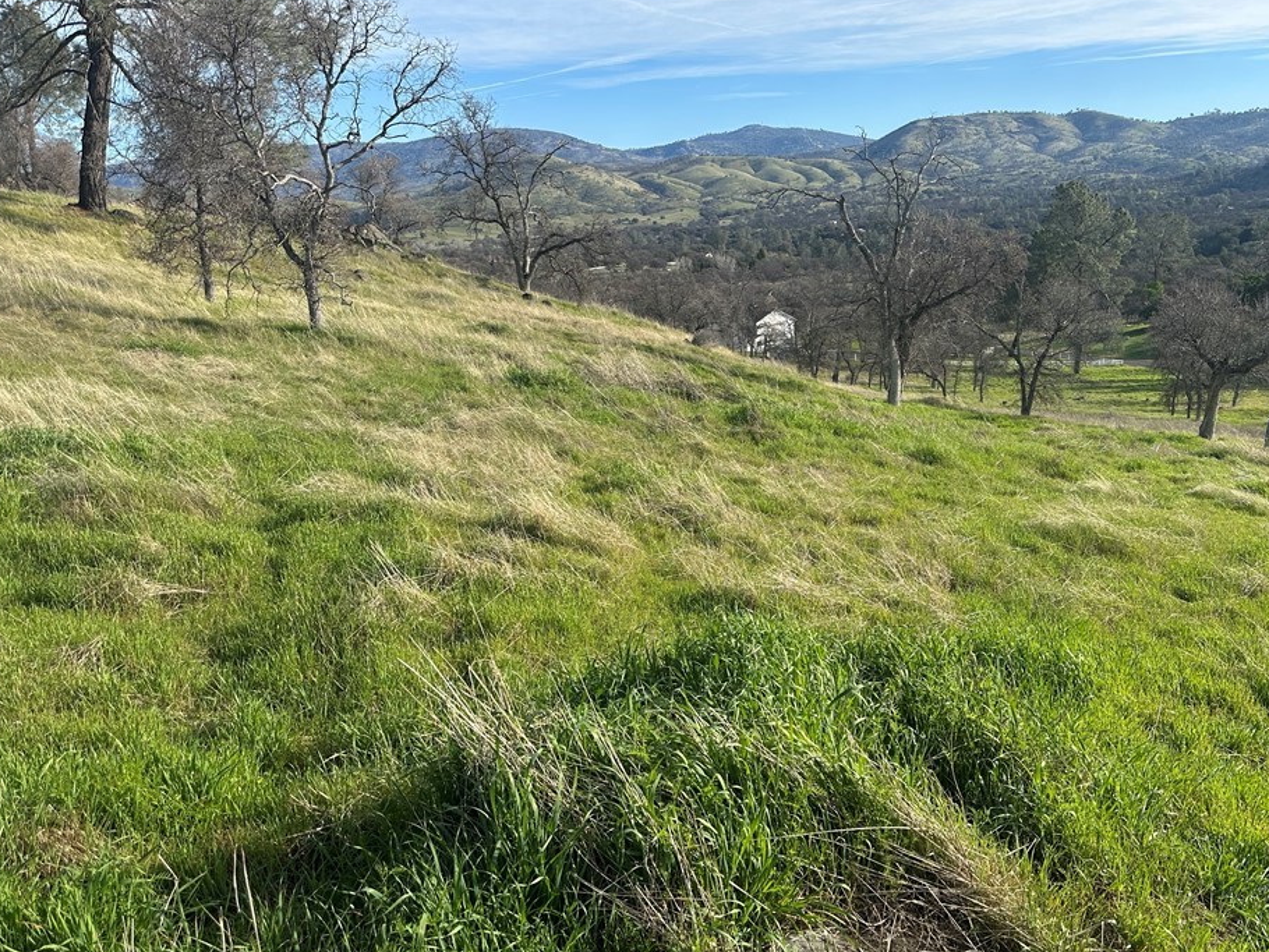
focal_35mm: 27
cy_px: 492
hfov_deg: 65.2
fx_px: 990
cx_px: 696
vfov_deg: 51.4
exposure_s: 1/2525
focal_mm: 6.86
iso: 80
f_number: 1.78
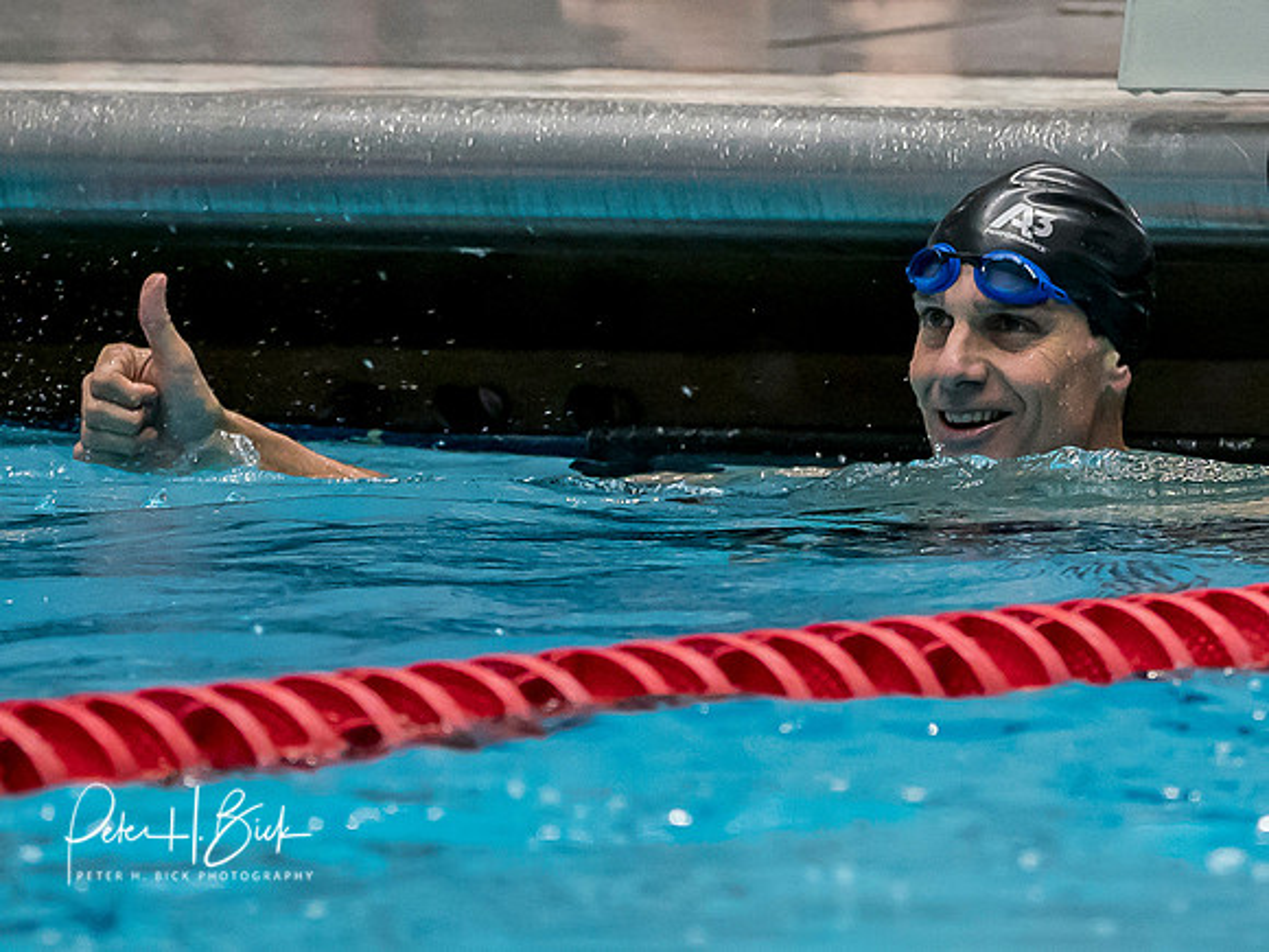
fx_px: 37711
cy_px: 385
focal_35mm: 1029
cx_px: 1237
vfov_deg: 1.4
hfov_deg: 1.9
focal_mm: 200
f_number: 2.8
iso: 2500
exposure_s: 1/800
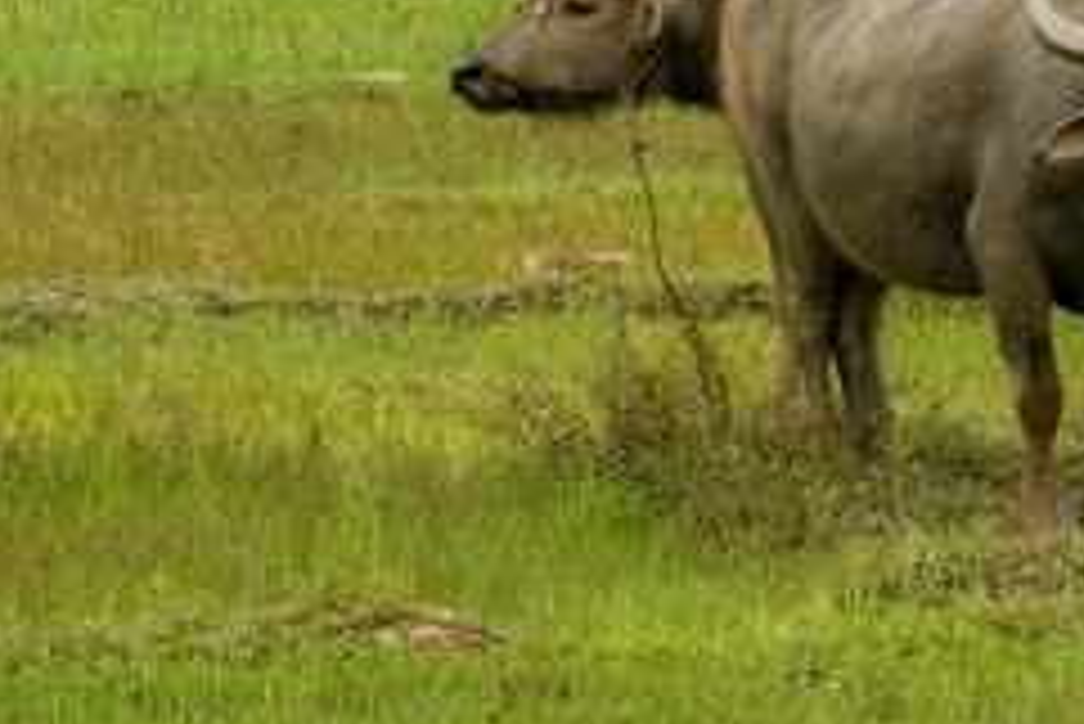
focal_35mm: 670
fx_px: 20186
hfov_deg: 3.1
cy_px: -396
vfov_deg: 2.1
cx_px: 787
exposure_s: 1/320
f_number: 9
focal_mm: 200
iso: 320
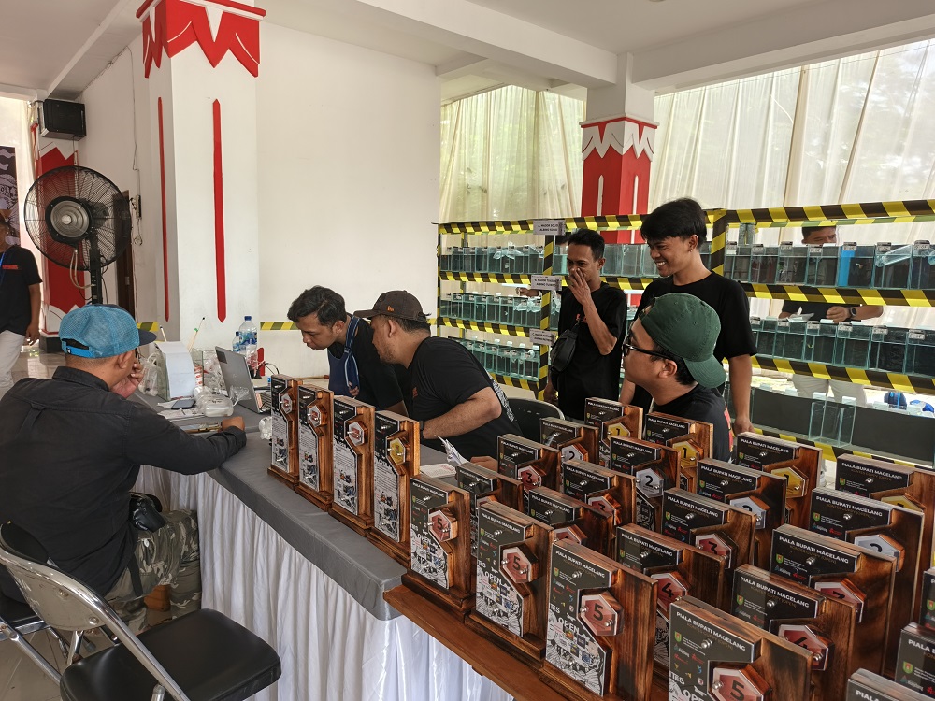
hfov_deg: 73.9
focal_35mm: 23
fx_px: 621
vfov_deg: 58.9
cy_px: 350
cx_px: 468
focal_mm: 5.56
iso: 168
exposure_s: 1/100
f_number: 1.8
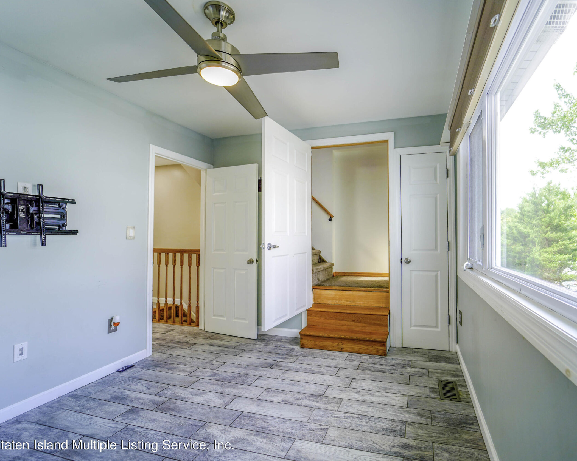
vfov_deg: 80.4
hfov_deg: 92.1
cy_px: 232
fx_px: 273
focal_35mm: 16
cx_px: 342
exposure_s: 1/60
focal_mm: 14
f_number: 4
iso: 100
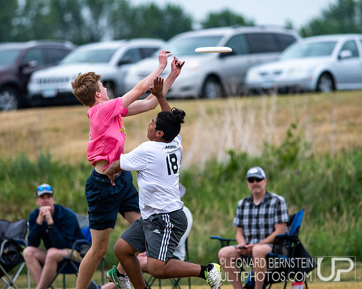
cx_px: 193
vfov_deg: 2.9
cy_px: 138
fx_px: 5688
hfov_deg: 3.6
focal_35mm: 531
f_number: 4
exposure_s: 1/3200
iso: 400
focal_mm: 300
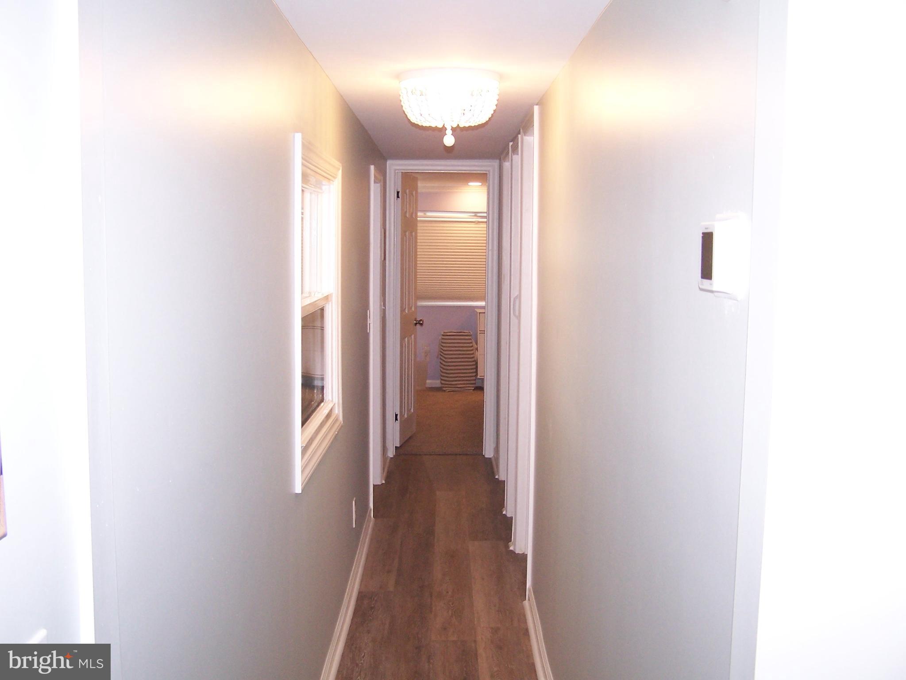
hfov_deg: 49.0
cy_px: 340
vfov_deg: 37.7
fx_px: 995
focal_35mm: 38
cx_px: 453
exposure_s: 1/60
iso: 140
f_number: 2.8
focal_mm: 6.3
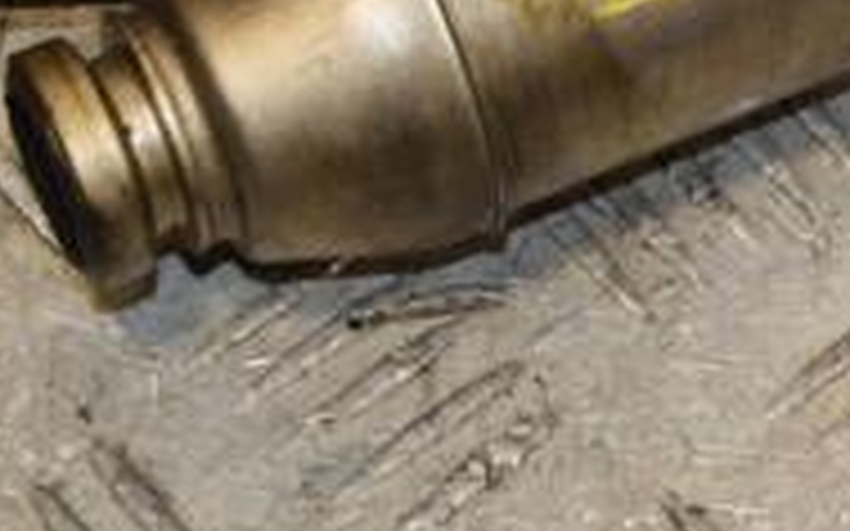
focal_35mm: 253
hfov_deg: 8.3
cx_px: 859
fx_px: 5859
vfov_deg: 5.2
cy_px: -122
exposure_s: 1/200
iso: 800
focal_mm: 52
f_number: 8
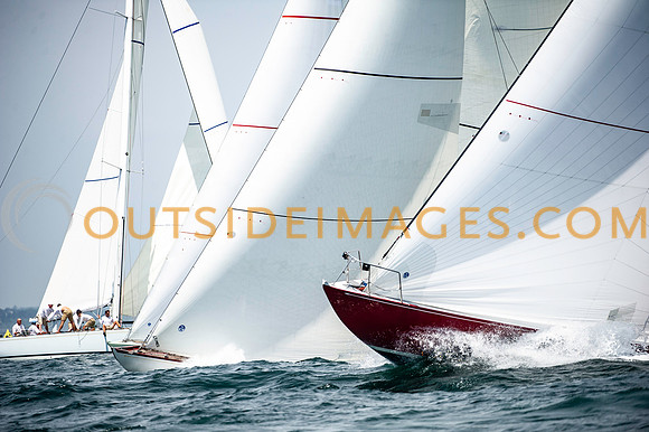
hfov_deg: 6.7
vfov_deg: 4.4
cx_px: 324
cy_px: 216
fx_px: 5585
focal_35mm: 310
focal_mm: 310
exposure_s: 1/3200
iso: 400
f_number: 5
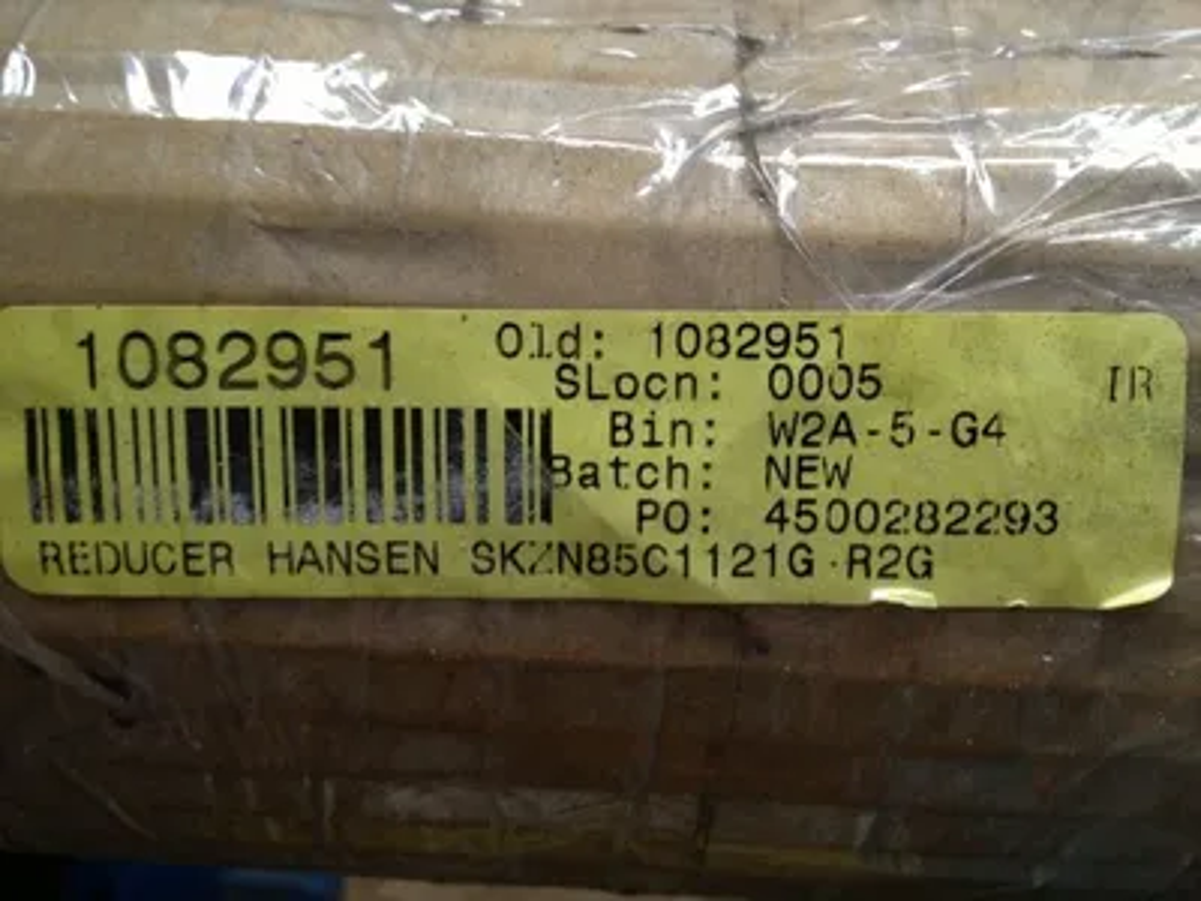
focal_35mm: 35
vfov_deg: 40.7
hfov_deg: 52.6
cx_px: 600
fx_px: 1214
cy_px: 450
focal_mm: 4.28
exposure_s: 1/20
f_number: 2.4
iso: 100
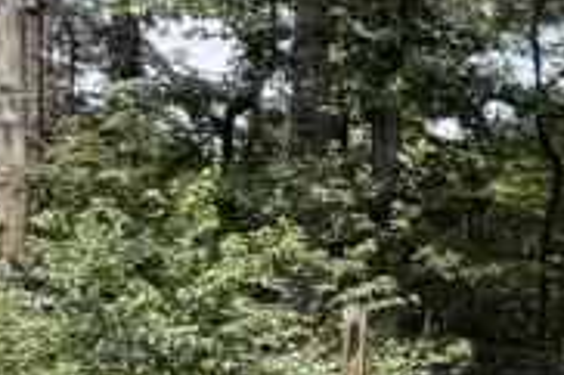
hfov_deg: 14.5
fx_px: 1283
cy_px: 412
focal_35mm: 82
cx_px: 1388
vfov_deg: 16.1
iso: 40
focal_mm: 2.22
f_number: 2.2
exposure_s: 1/590
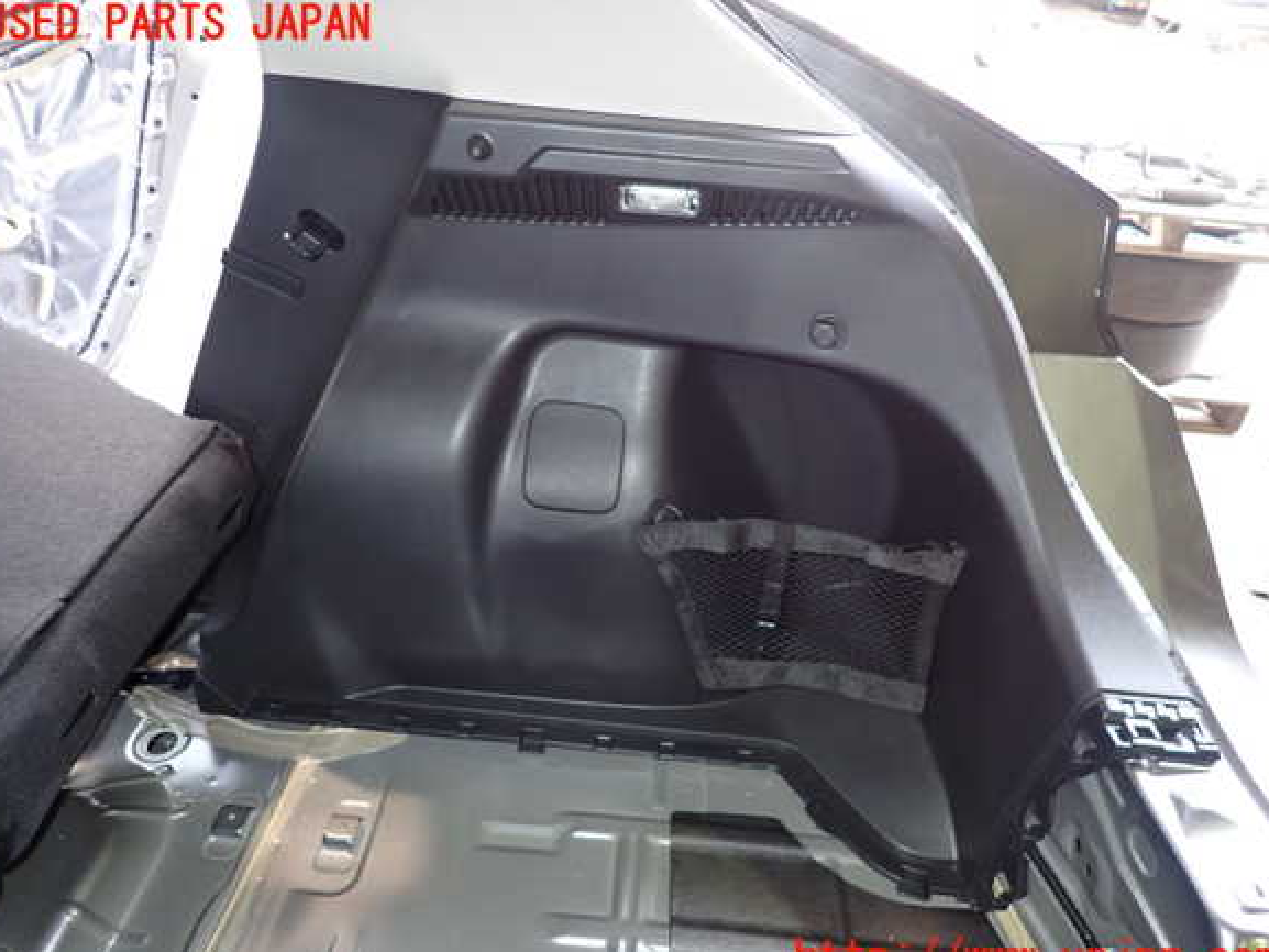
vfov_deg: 53.1
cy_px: 492
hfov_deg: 67.3
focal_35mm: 26
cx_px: 631
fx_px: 953
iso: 250
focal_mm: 4.5
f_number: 2
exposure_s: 1/30
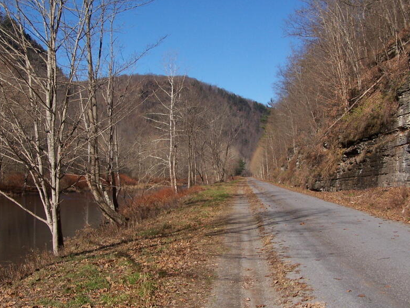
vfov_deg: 29.1
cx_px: 197
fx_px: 592
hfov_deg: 38.2
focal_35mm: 50
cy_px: 161
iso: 100
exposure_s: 1/640
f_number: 5.6
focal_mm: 6.3
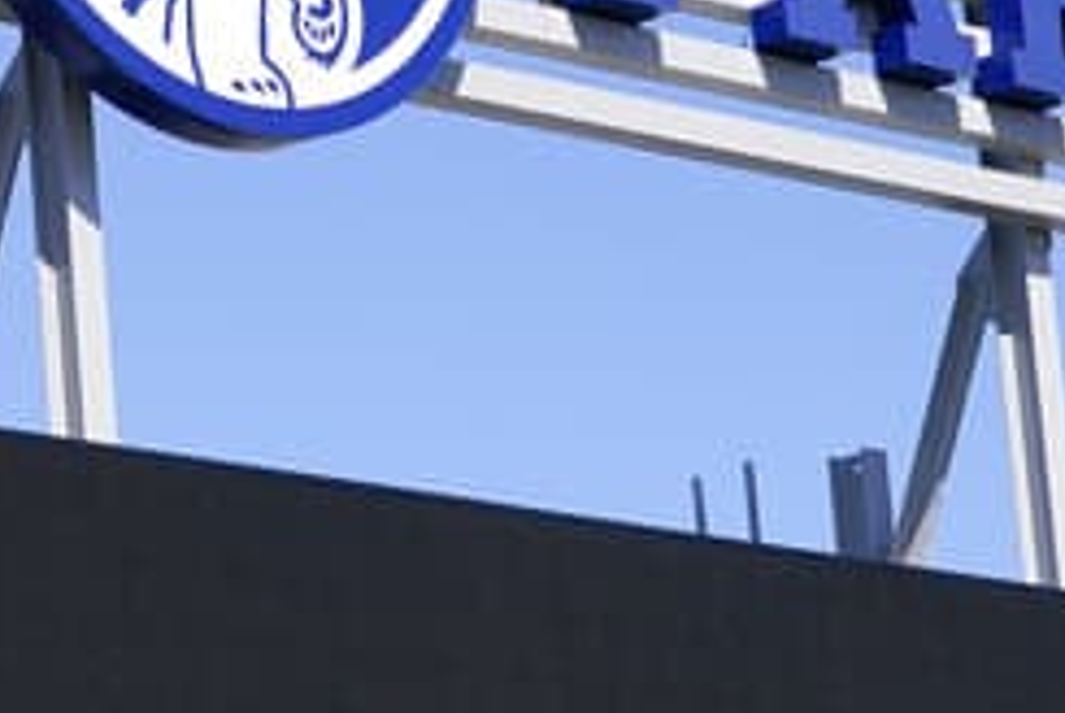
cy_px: 359
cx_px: -87
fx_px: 7049
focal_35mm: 238
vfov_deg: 5.8
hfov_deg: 8.6
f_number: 9
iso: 320
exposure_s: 1/800
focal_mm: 57
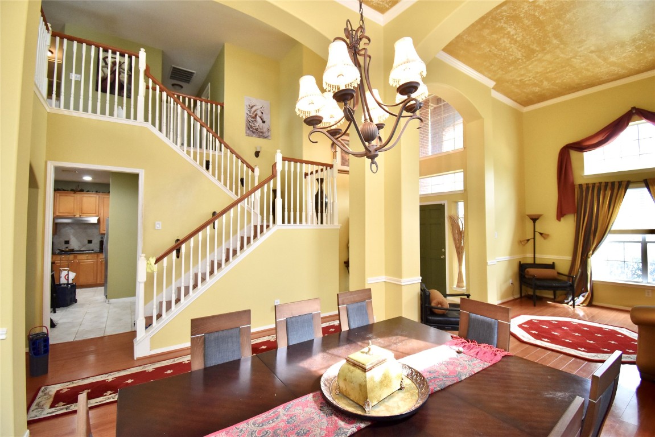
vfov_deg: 77.4
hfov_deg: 100.4
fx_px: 273
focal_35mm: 15
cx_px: 328
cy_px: 218
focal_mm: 10
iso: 1250
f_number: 4.5
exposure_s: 1/60
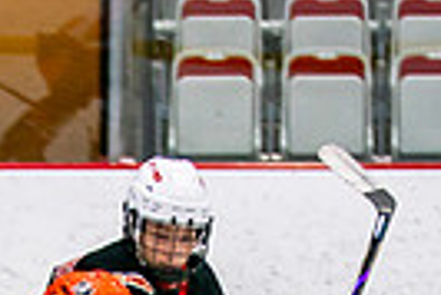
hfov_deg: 3.9
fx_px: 6438
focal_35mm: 525
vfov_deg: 2.6
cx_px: -232
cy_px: 721
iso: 640
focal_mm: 85
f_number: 2.8
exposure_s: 1/640
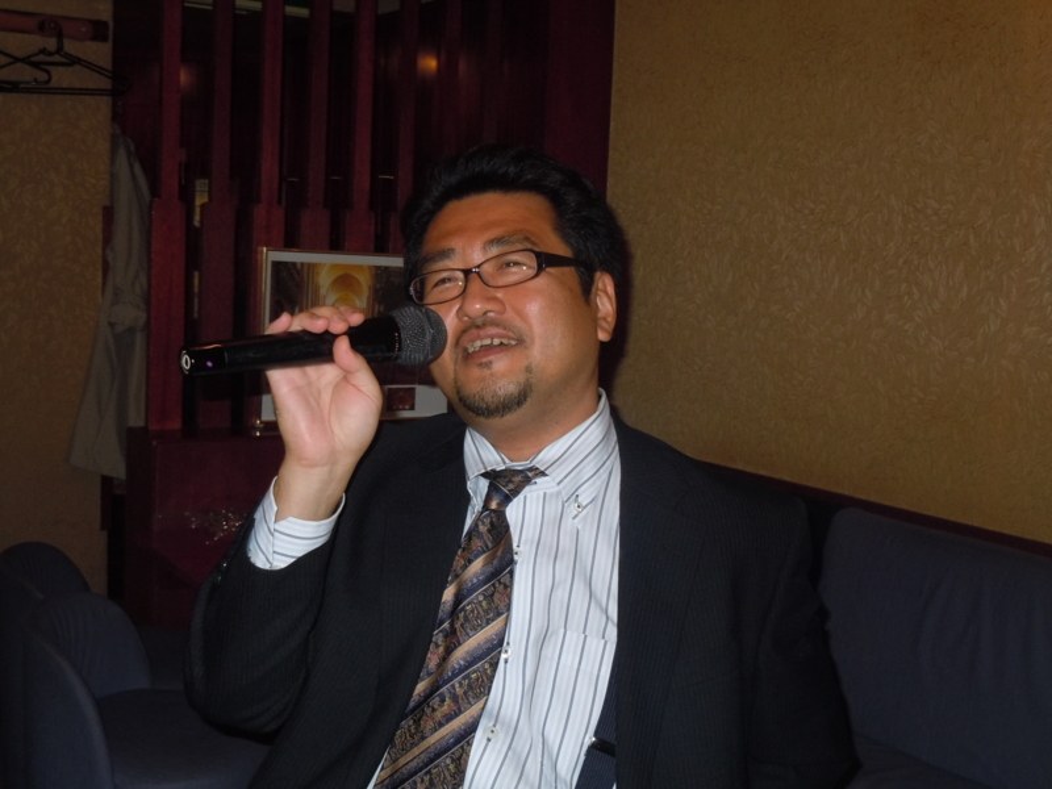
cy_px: 394
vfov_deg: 32.2
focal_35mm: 45
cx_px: 526
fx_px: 1368
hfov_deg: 42.1
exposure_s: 1/30
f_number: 4.6
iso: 200
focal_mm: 8.1
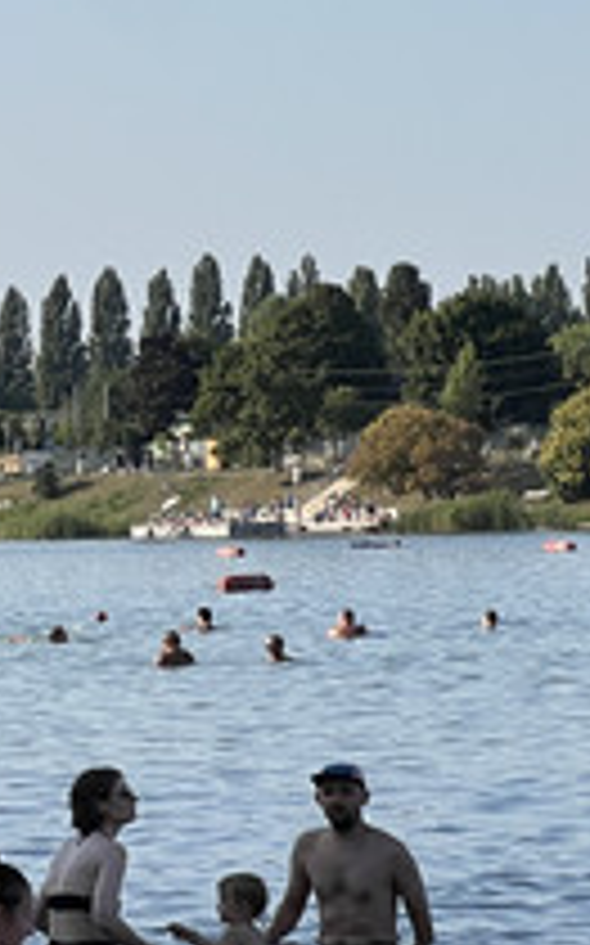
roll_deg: +1.7
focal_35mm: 249
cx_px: -685
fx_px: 6415
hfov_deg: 5.1
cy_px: 374
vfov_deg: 8.4
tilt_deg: +1.3
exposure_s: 1/995
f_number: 2.8
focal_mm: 9
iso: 32
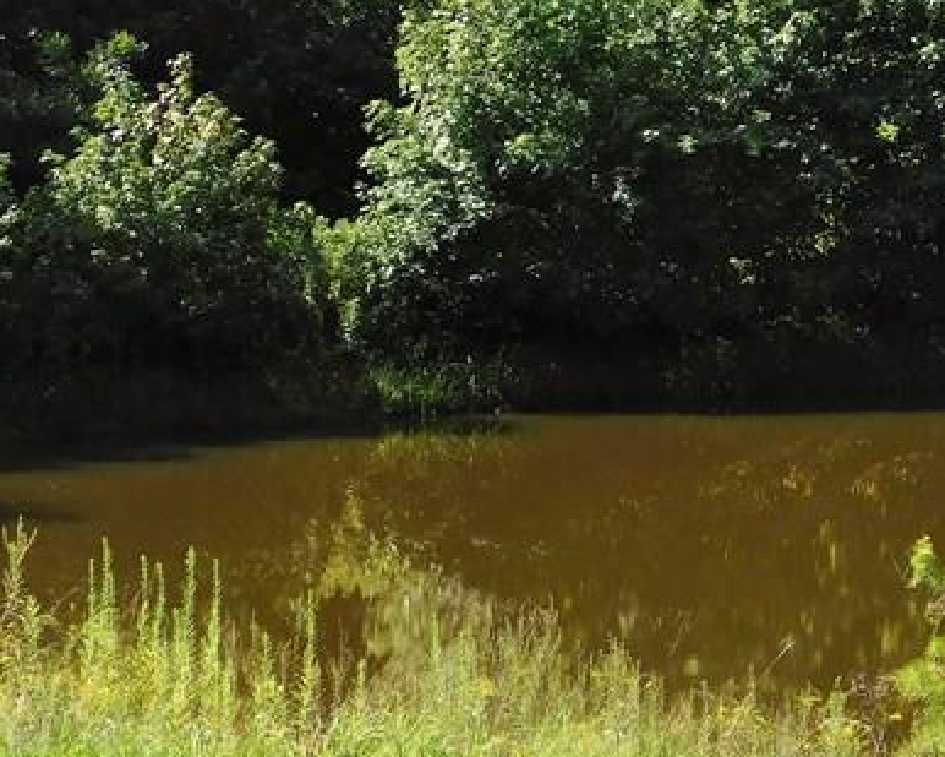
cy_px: 382
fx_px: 5791
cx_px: 737
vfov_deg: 7.5
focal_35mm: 207
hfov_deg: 9.3
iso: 125
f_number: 4.4
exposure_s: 1/500
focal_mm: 14.2
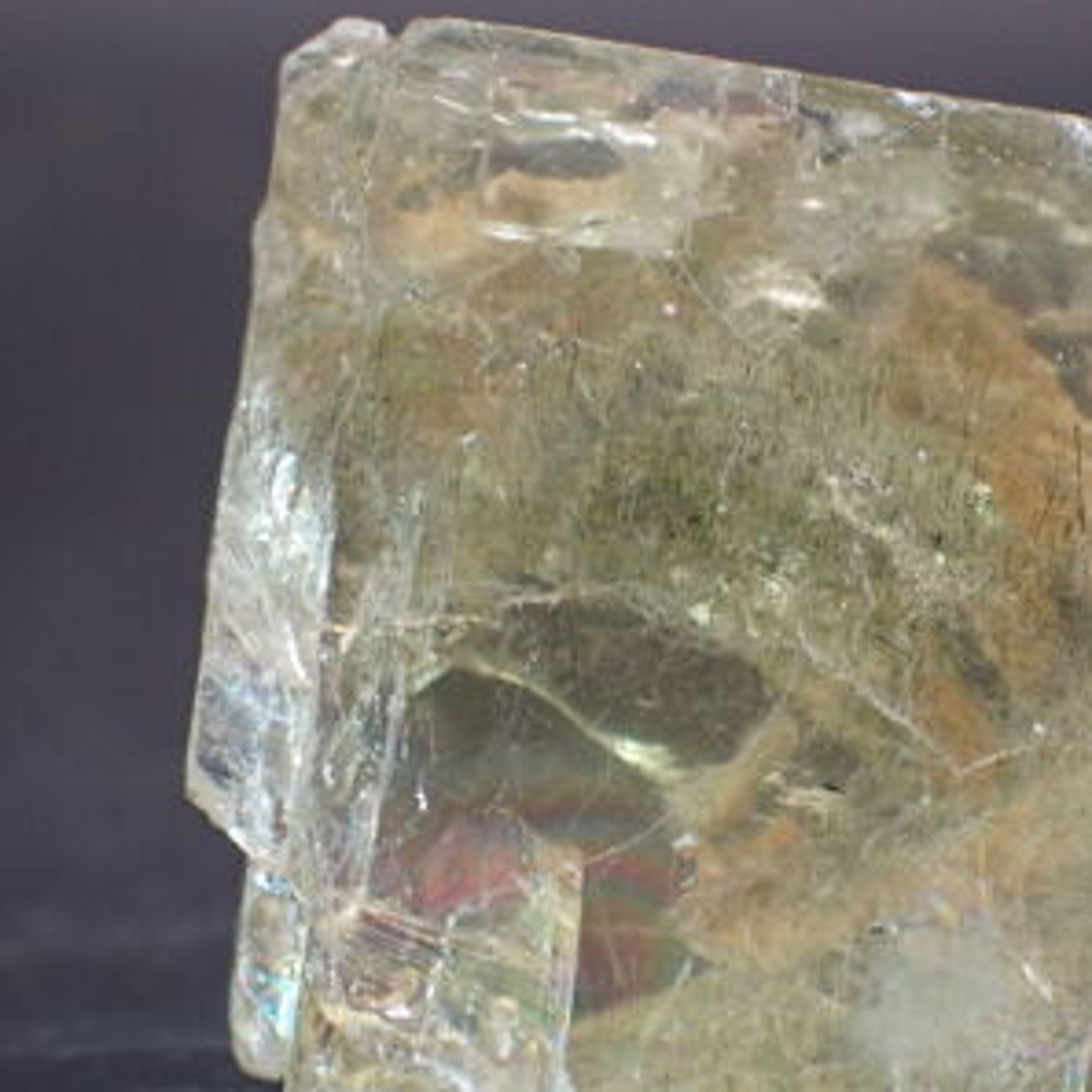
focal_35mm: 143
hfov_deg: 12.2
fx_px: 5104
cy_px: 647
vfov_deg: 12.2
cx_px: 640
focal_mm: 18
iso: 500
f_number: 14
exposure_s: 1/100
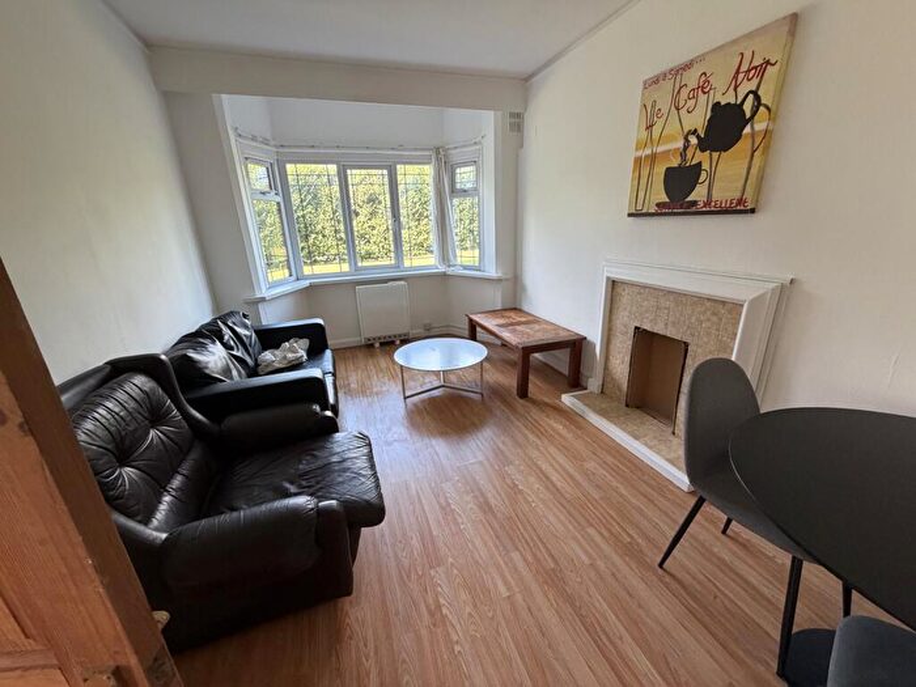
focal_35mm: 14
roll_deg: +1.9
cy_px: 344
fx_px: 370
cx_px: 458
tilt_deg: -18.9
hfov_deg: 102.1
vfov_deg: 85.7
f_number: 2.2
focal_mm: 2.22
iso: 320
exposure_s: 1/121
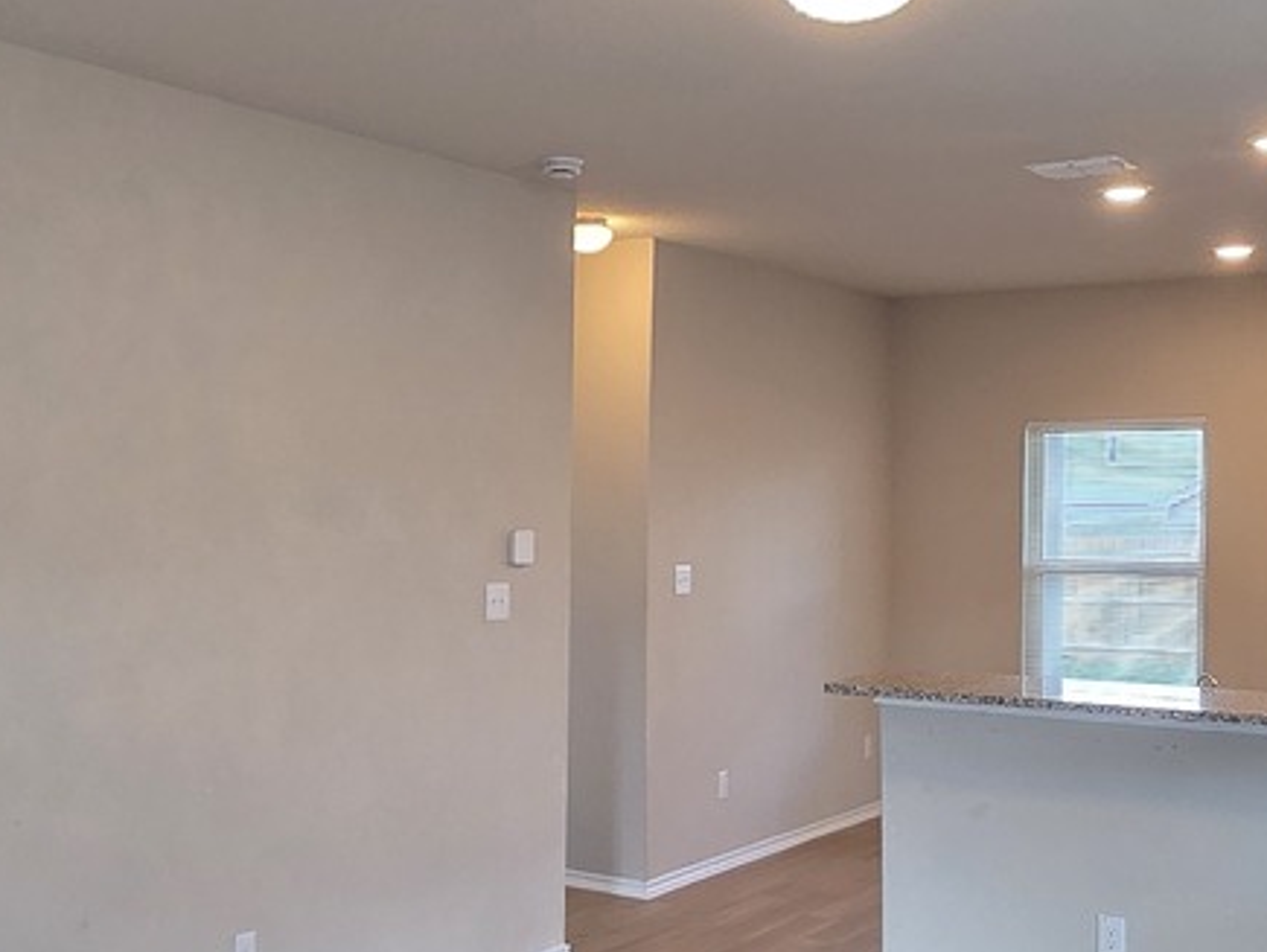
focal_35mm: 43
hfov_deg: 43.6
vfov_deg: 33.6
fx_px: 1575
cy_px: 498
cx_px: 518
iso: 250
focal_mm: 2.2
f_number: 2.2
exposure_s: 1/120
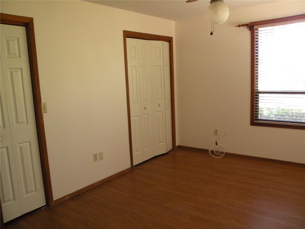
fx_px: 238
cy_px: 114
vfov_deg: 51.4
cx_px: 152
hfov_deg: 65.3
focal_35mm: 27
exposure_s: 1/24.5
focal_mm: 4.7
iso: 400
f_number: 2.8
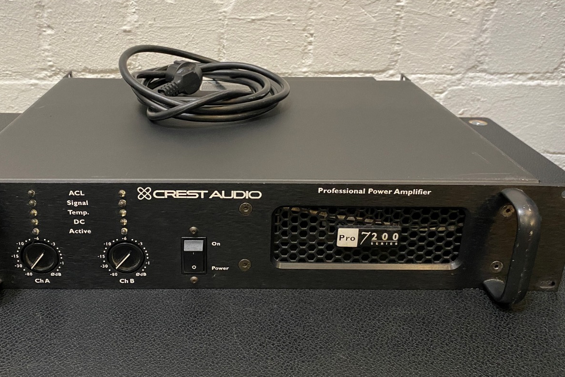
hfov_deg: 57.0
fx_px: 518
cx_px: 244
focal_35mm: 33
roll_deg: -0.5
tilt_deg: -22.8
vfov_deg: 39.9
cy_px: 169
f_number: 1.8
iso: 320
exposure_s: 1/50
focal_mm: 4.25
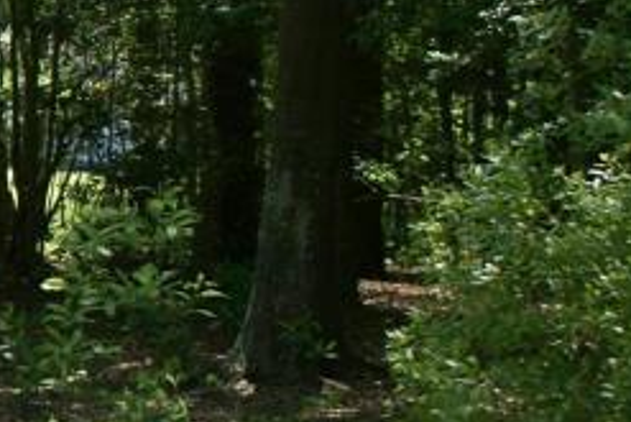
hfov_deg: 9.2
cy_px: -65
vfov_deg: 6.5
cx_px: -646
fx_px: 3665
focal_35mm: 209
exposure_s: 1/125
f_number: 5.6
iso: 100
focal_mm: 30
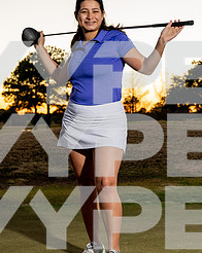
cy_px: 146
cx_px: 83
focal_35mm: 86
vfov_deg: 22.2
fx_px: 644
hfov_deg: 17.8
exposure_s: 1/250
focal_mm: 50
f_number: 4
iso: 640
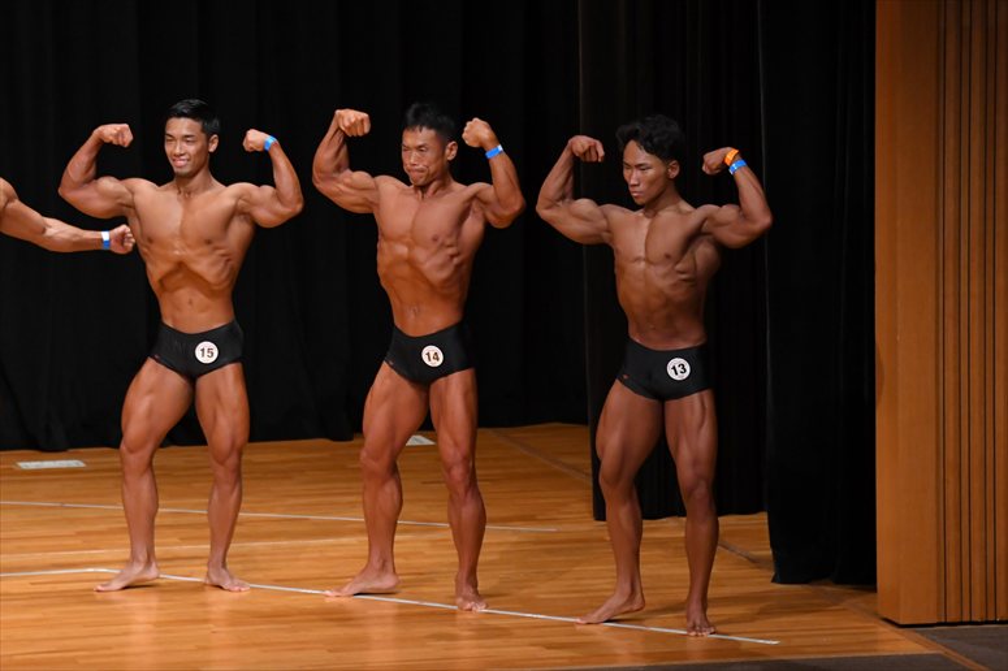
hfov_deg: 9.2
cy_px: 336
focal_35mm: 225
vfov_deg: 6.1
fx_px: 6297
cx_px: 504
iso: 4000
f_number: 5.6
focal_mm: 150
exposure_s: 1/400
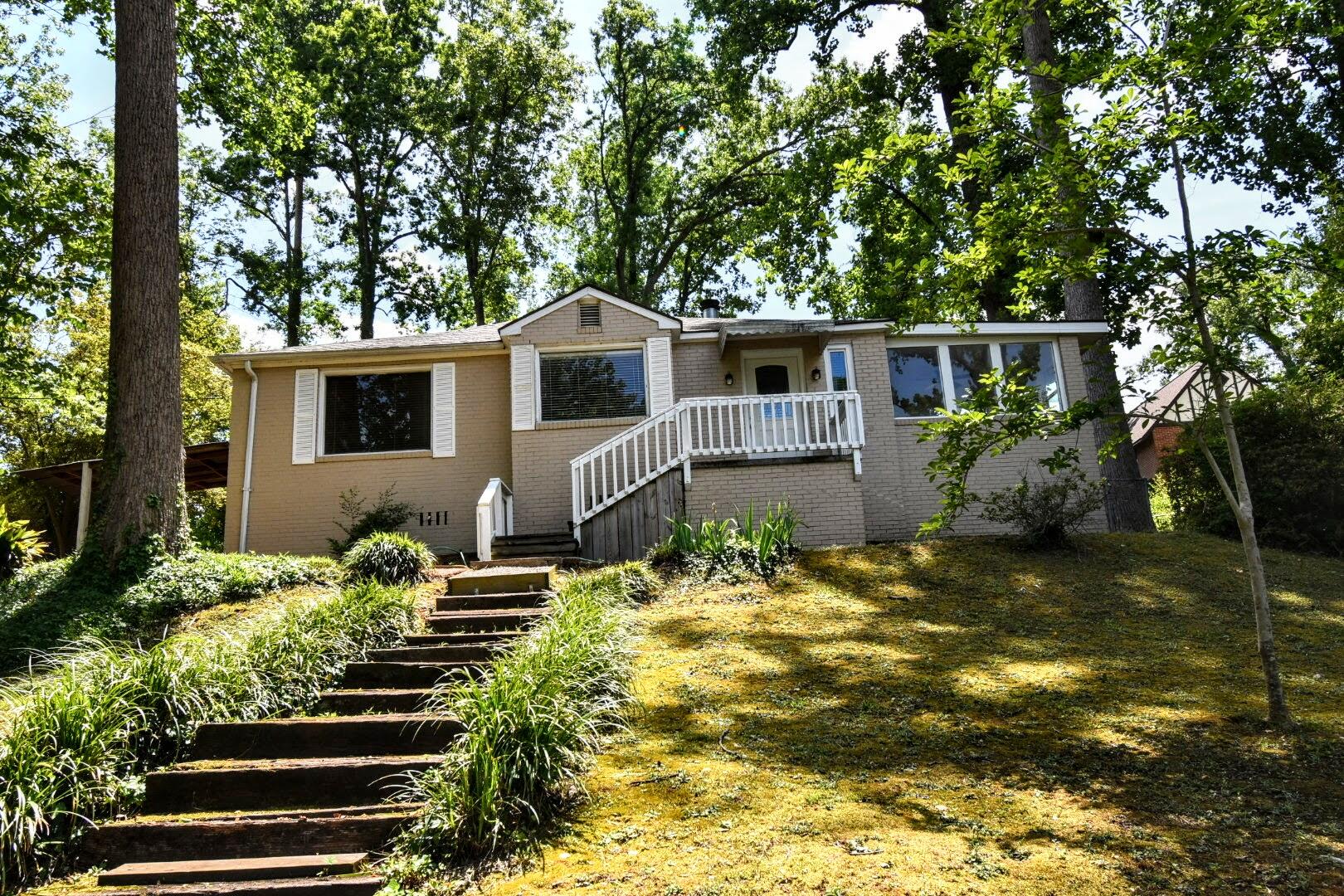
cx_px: 672
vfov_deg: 47.9
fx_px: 1008
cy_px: 448
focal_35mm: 27
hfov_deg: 67.4
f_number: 9
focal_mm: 18
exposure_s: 1/320
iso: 200
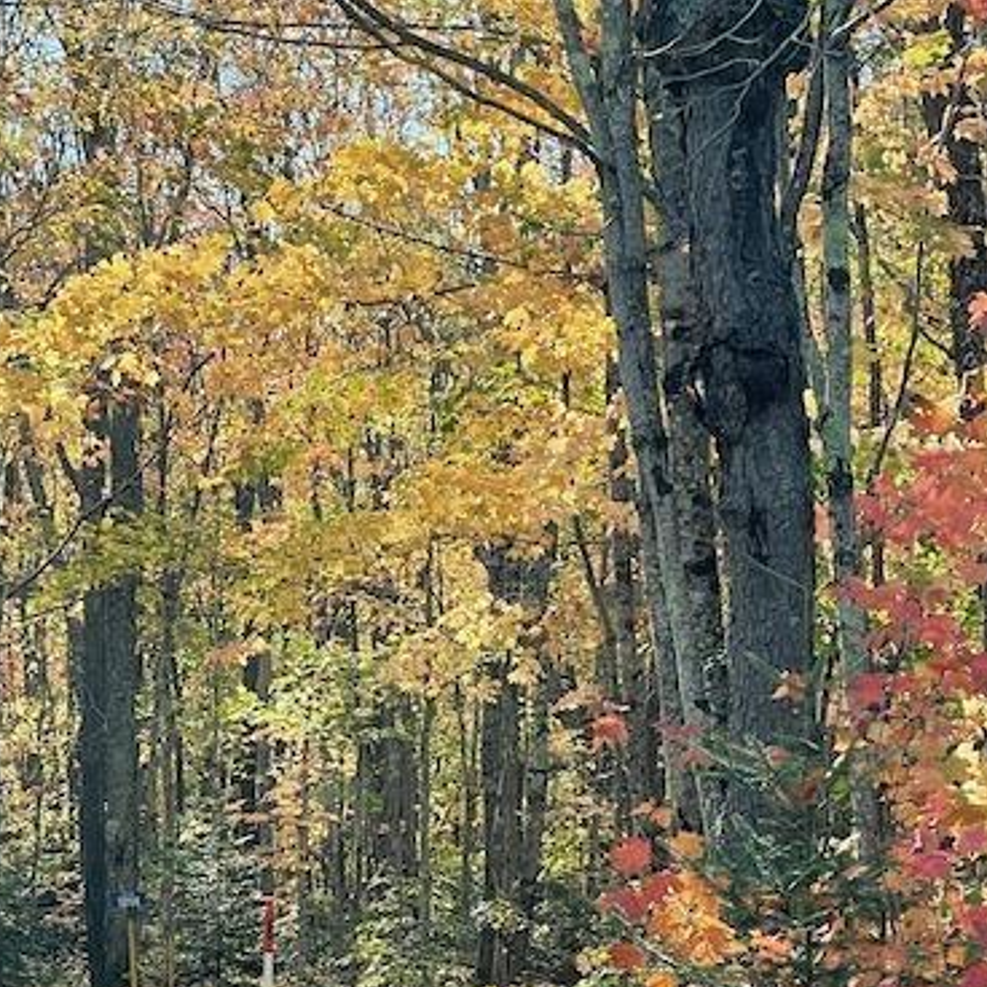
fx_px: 4129
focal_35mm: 128
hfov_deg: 13.5
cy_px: 898
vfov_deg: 13.5
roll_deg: +0.2
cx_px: 43
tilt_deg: -0.5
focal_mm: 6
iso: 25
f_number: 2
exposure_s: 1/193
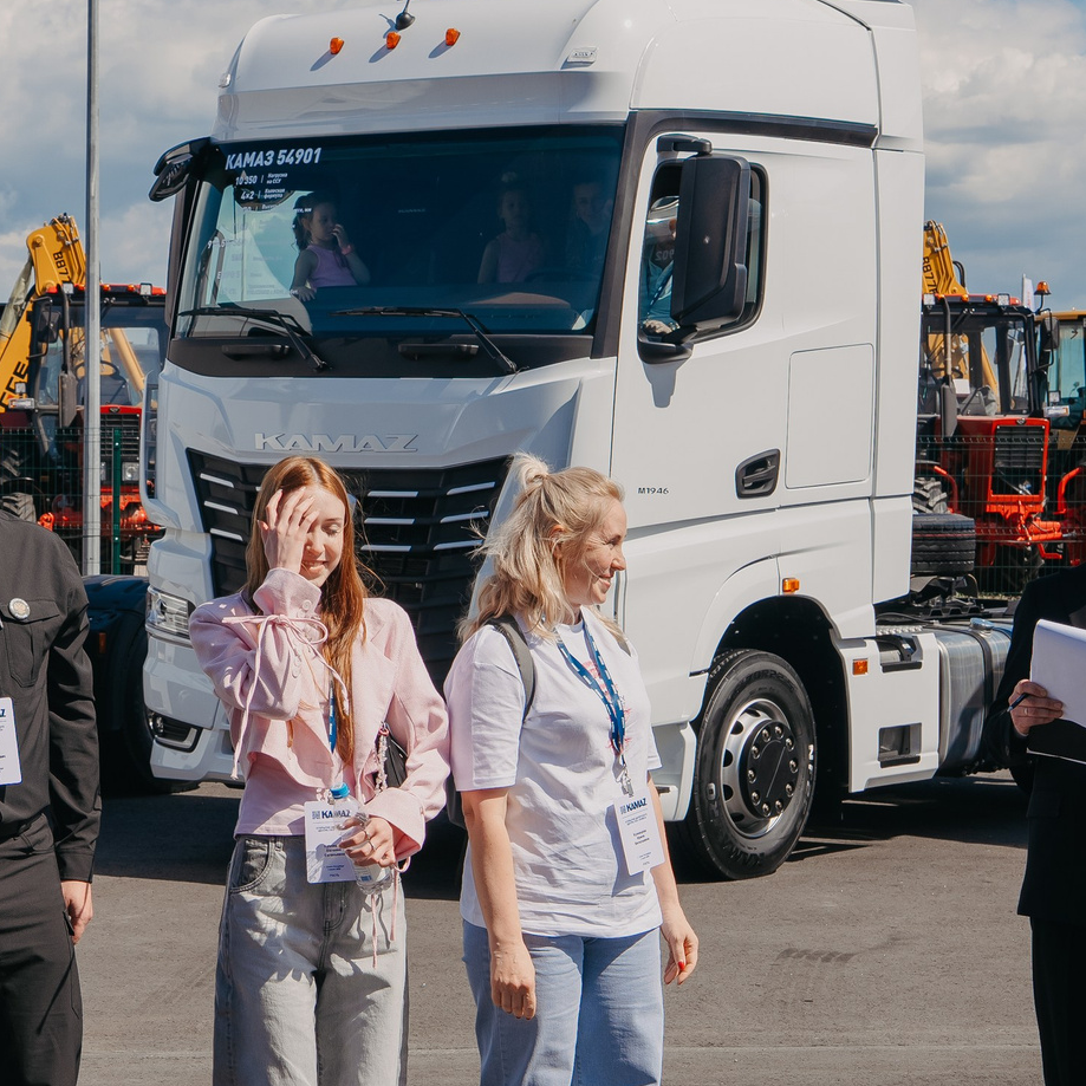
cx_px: 288
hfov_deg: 19.2
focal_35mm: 90
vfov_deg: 19.2
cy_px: 717
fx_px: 3194
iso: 100
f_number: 7.1
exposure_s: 1/400
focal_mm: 38
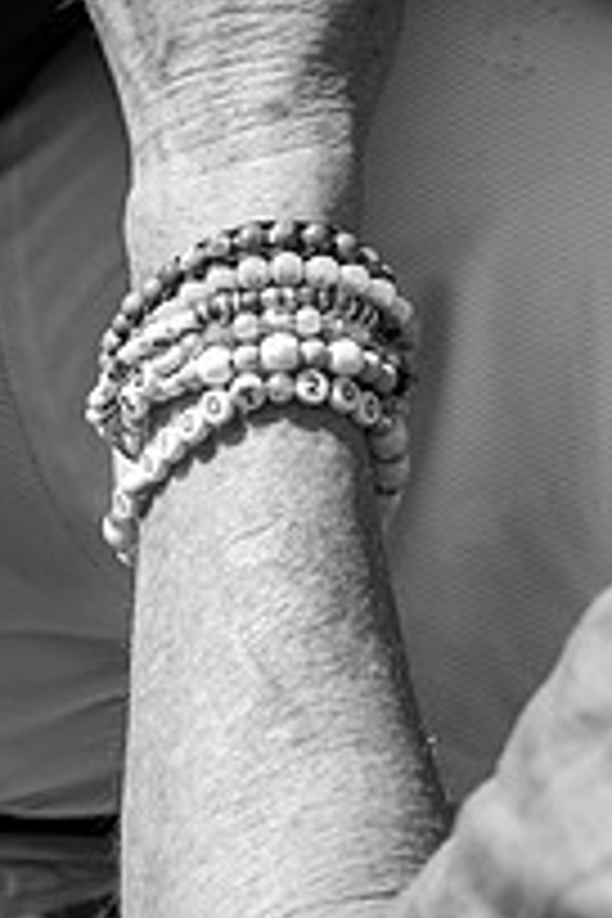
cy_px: 396
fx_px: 3264
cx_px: 328
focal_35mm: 128
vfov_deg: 16.0
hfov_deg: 10.7
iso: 160
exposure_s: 1/640
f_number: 5.6
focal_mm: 58
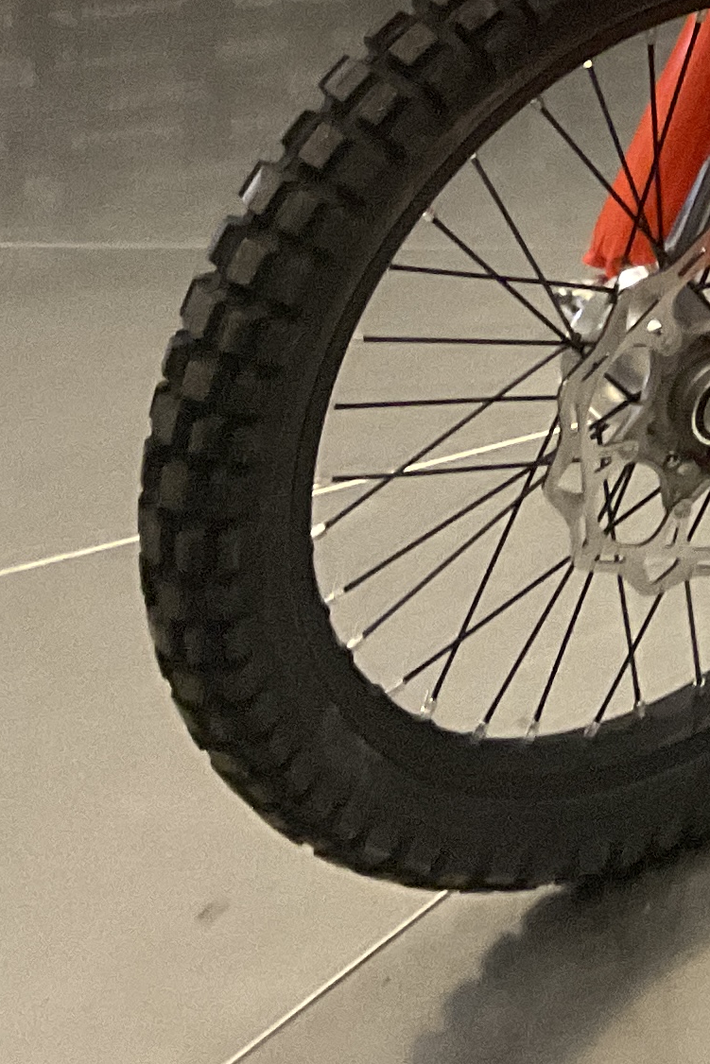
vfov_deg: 17.7
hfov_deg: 11.3
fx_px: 3194
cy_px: -317
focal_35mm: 108
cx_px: 1478
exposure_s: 1/60
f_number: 1.8
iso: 250
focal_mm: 3
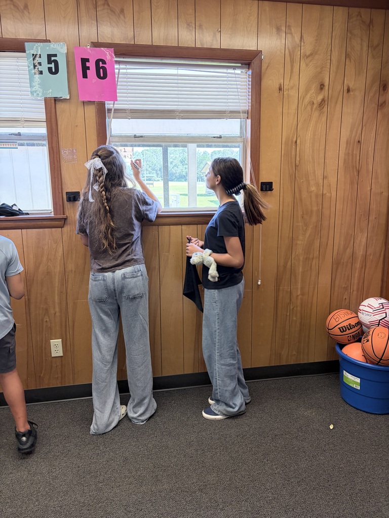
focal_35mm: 26
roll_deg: +1.4
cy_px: 259
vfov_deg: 67.3
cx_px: 194
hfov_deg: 53.1
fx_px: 390
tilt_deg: -10.7
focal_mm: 5.96
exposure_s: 1/120
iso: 100
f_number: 1.6
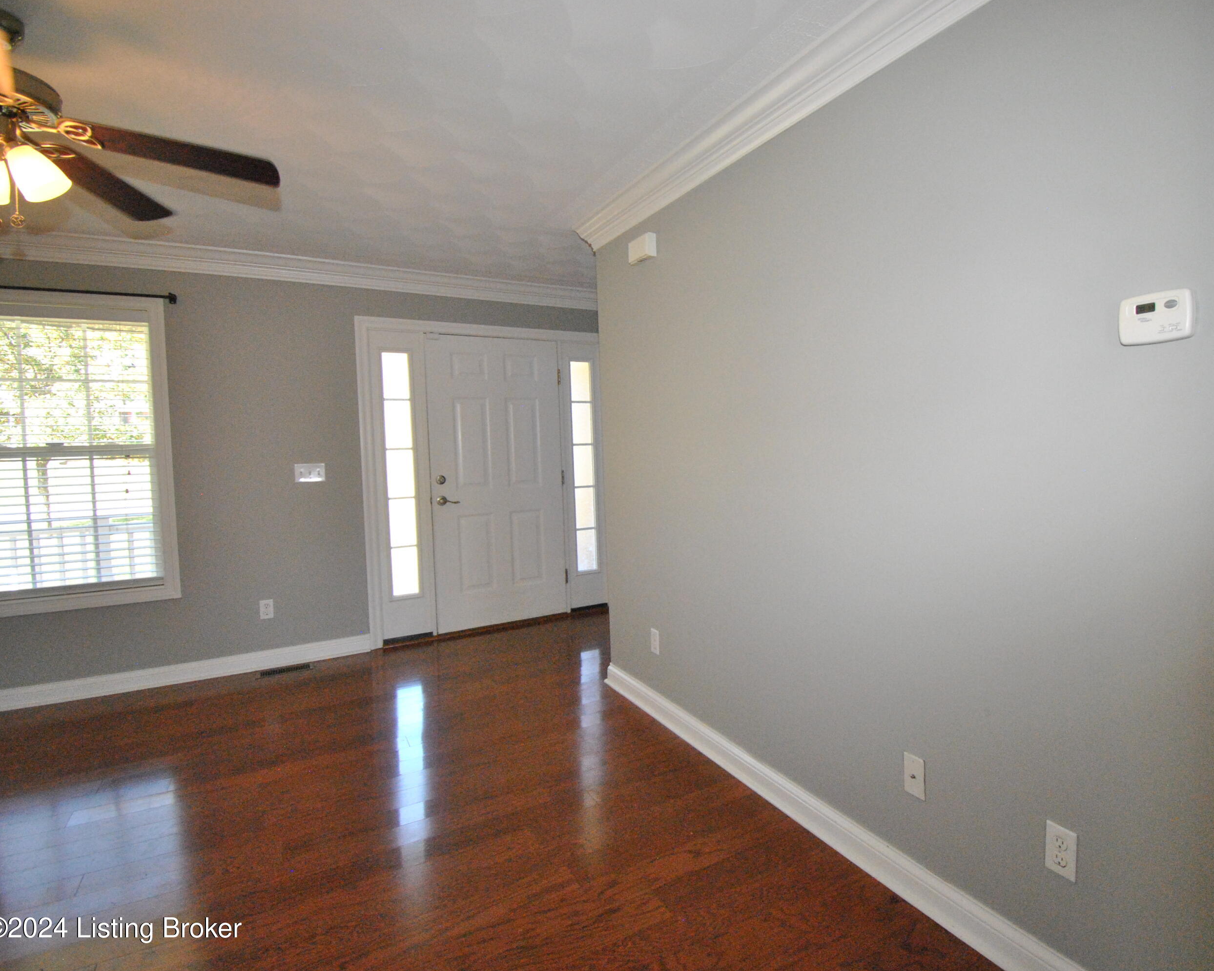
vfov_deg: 77.0
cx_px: 717
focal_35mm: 17
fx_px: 611
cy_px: 483
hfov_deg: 88.7
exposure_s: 1/200
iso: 1400
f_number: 4.5
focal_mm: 10
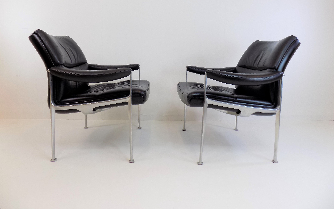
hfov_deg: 72.5
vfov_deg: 48.9
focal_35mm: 25
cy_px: 82
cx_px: 163
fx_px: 228
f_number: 3.1
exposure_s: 1/40
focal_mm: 4
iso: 80
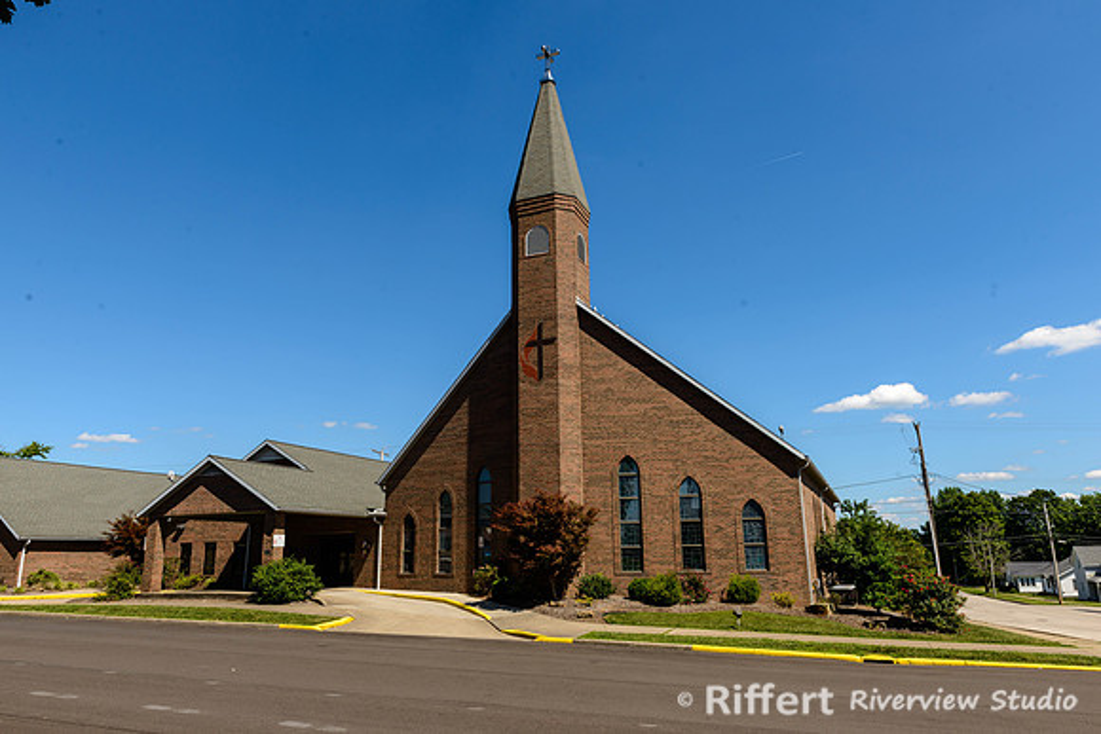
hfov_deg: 73.7
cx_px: 550
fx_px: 734
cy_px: 367
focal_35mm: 24
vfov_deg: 53.2
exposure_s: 1/200
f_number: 11
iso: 100
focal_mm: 24
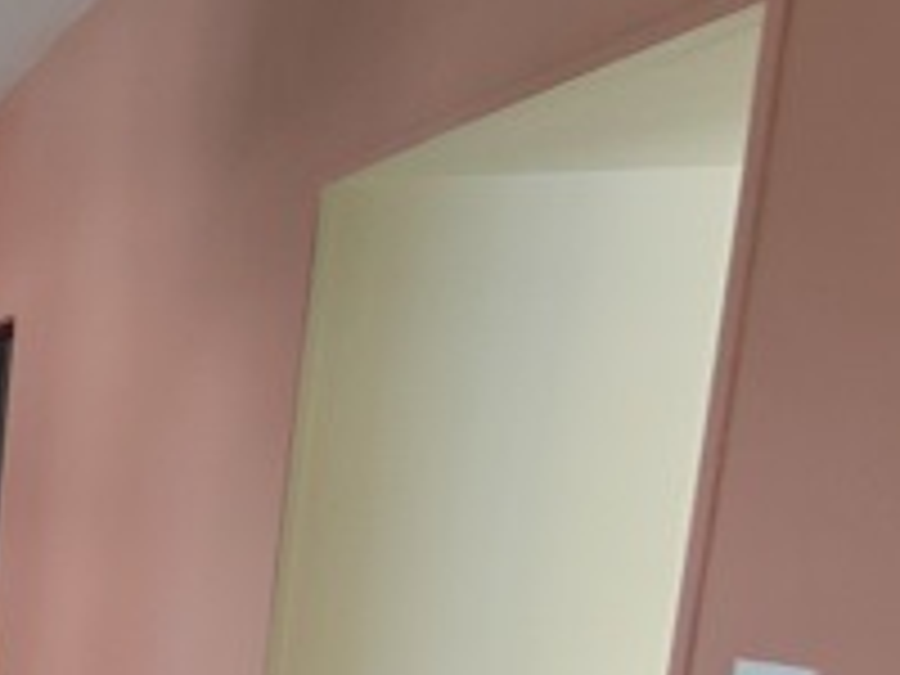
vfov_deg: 27.0
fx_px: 1352
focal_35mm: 52
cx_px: -814
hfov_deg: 20.7
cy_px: 621
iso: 200
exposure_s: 1/50
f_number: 2
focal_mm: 1.82
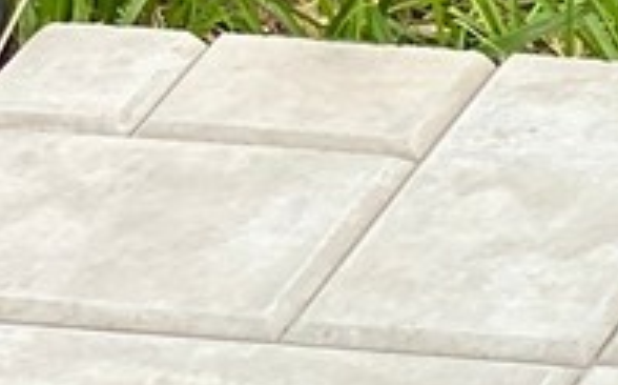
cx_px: 2015
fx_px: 6813
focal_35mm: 405
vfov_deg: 3.1
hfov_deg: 4.9
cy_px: -1032
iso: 20
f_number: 2
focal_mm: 6
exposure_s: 1/533
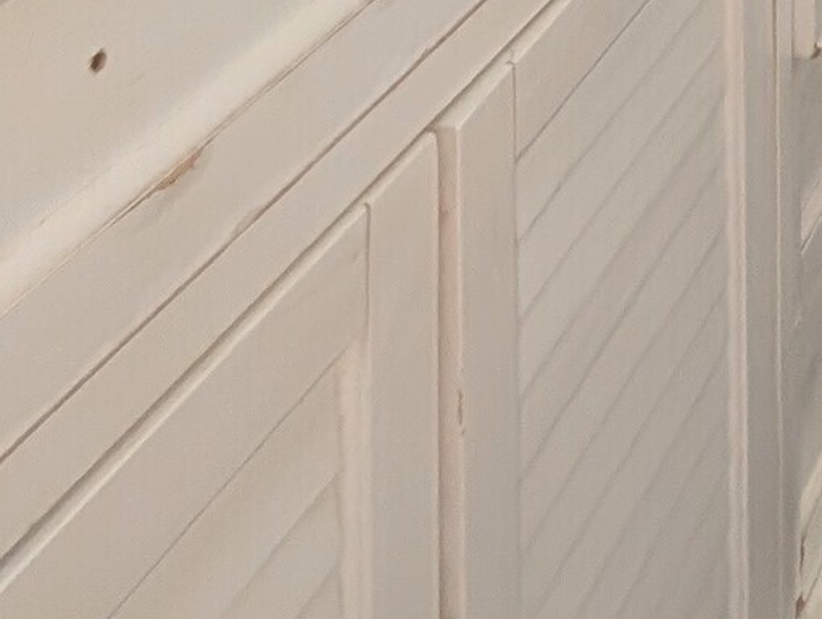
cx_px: 1177
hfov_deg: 22.8
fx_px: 1712
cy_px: -961
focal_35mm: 72
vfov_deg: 13.4
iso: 71
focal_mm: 2.02
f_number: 1.7
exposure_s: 1/120
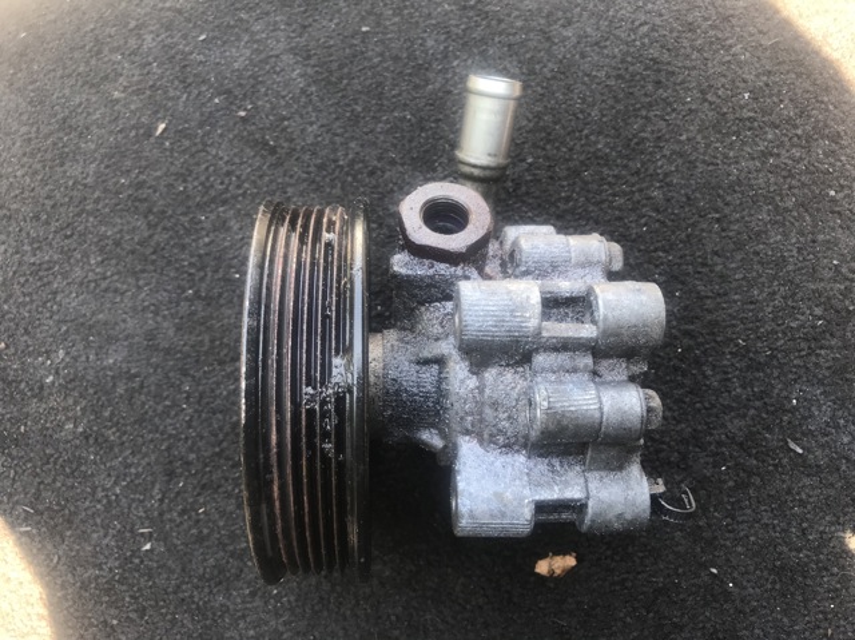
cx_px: 428
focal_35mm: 28
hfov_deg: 63.5
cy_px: 320
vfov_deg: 49.7
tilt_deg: -79.6
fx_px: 691
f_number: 1.8
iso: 25
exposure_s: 1/50
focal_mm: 3.99
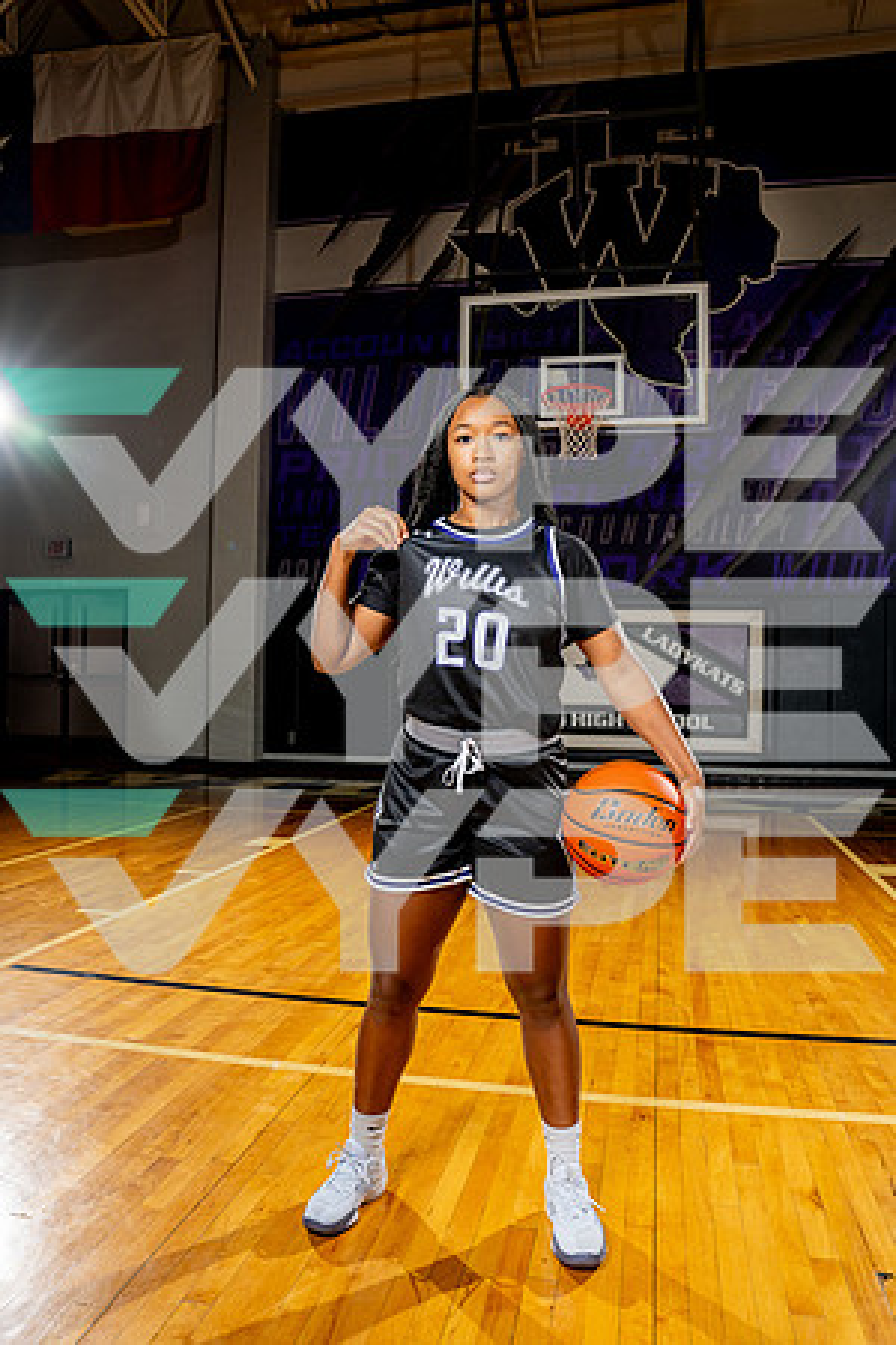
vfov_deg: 69.4
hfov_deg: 49.6
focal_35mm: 26
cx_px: 448
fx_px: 971
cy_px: 672
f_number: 5.6
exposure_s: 1/250
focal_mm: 26
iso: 320
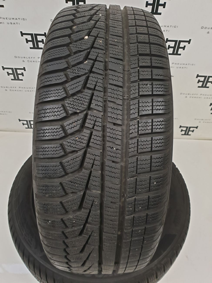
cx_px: 106
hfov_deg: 53.1
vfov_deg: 67.3
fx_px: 212
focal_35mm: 26
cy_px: 142
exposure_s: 1/50
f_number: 2.4
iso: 250
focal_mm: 4.3
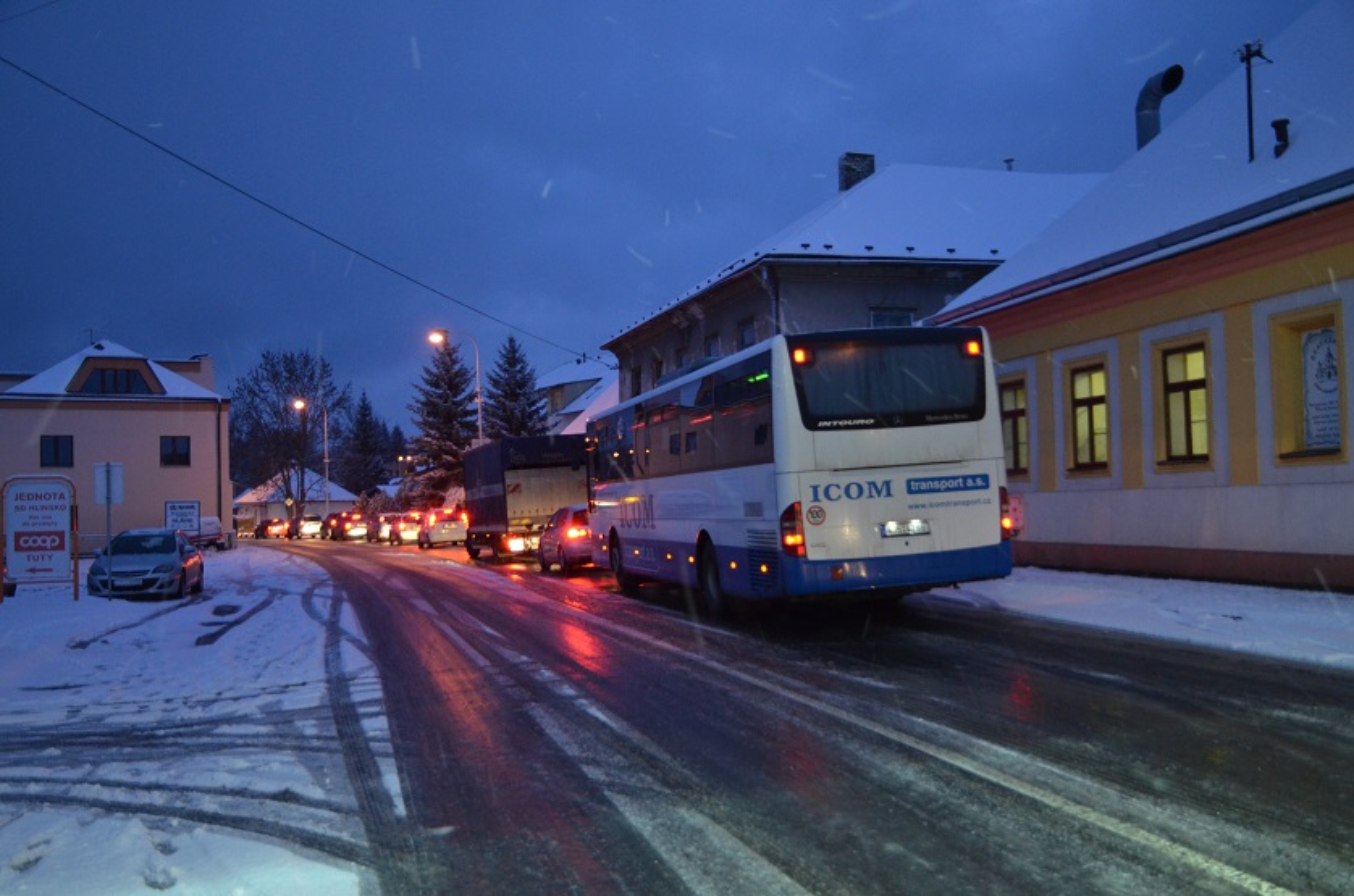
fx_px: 1351
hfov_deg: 53.2
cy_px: 448
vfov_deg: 36.7
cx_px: 677
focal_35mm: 36
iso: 1600
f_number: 4
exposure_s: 1/8
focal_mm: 24
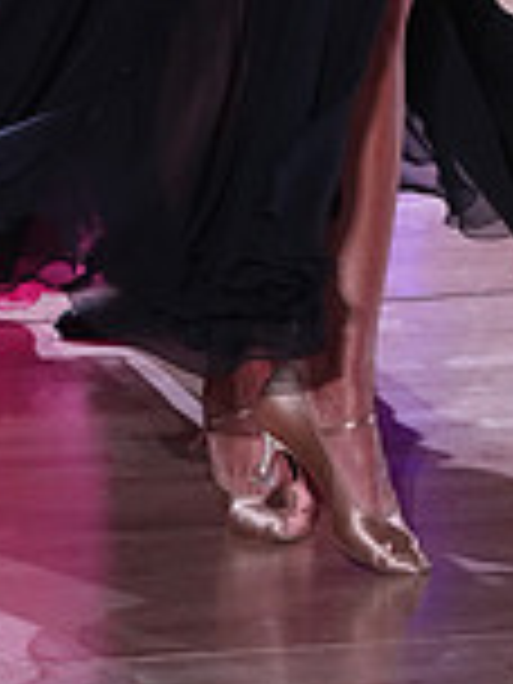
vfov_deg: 5.1
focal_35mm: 385
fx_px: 7607
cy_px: -320
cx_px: 763
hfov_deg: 3.8
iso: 3200
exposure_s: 1/250
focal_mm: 105
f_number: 4.5
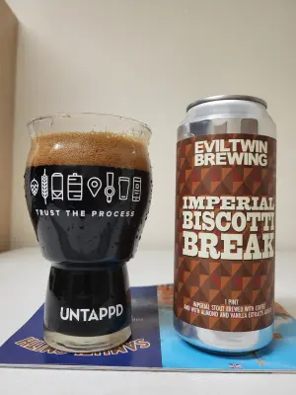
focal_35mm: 26
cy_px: 198
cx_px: 148
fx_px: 296
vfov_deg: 67.3
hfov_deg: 53.1
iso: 320
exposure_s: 1/120
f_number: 1.8
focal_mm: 5.4
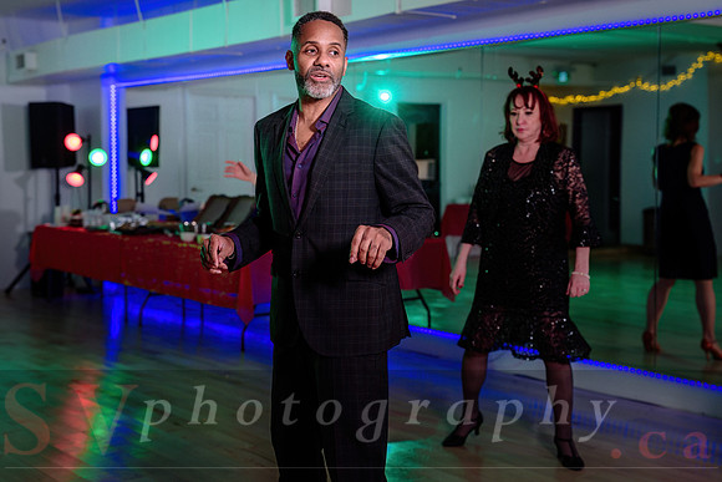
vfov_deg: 25.4
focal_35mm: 53
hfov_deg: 37.3
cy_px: 204
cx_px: 305
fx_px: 1066
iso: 500
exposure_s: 1/160
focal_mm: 46
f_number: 2.8
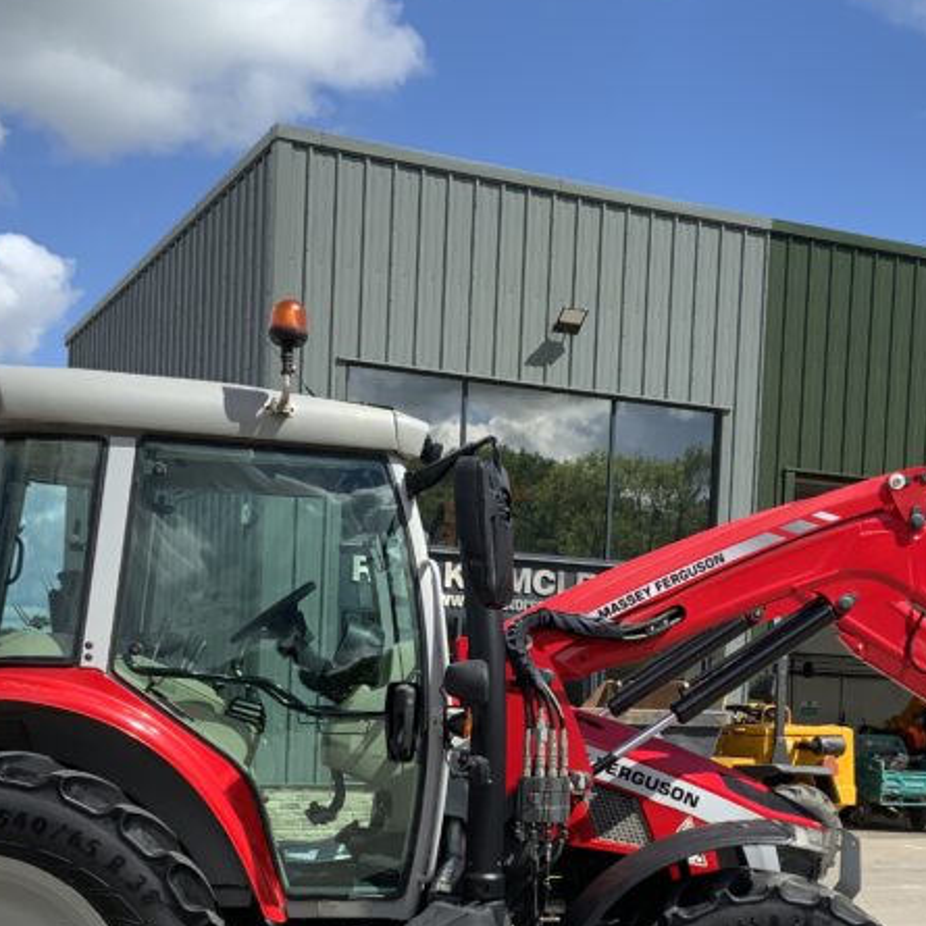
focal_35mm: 59
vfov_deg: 28.5
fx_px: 1786
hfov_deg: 29.0
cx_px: 539
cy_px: 735
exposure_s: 1/1984
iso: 16
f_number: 1.8
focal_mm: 3
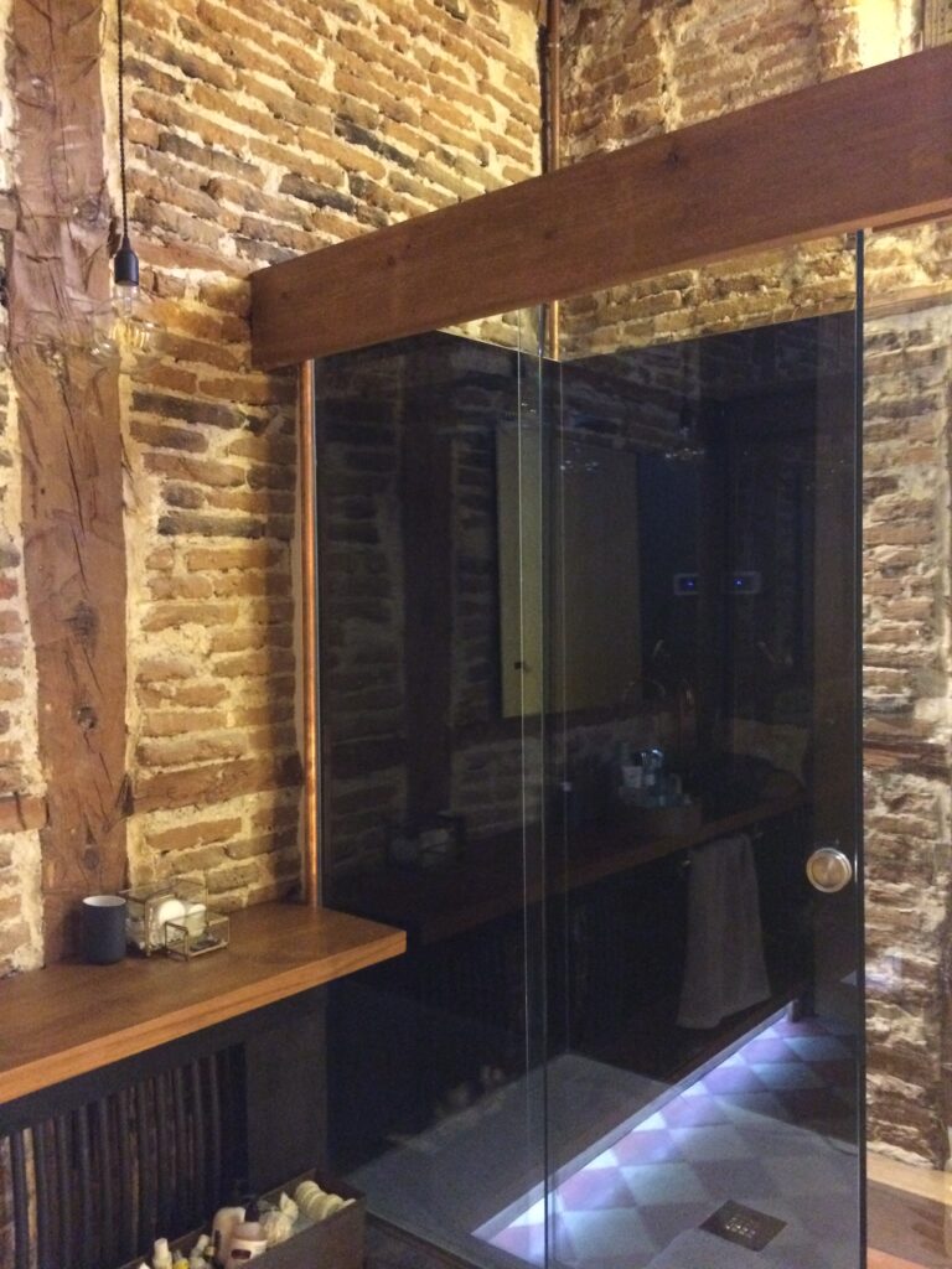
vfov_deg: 61.7
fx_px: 1063
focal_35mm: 29
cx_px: 476
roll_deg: +0.3
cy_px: 634
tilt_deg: -4.9
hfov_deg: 48.2
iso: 500
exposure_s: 1/17
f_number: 2.2
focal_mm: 4.15
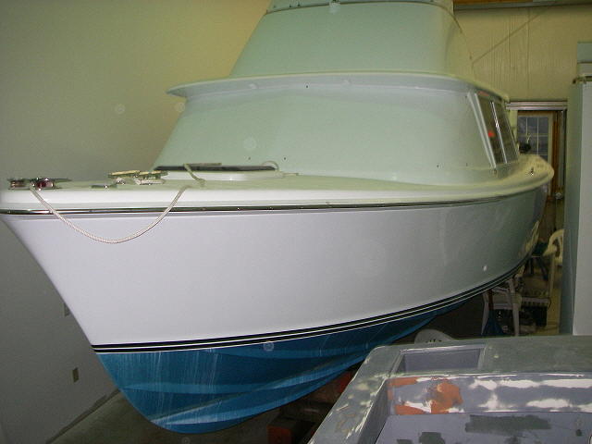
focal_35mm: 38
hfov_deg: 49.0
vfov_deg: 37.7
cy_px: 222
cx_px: 296
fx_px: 650
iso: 200
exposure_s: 1/40
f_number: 3.3
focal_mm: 6.3
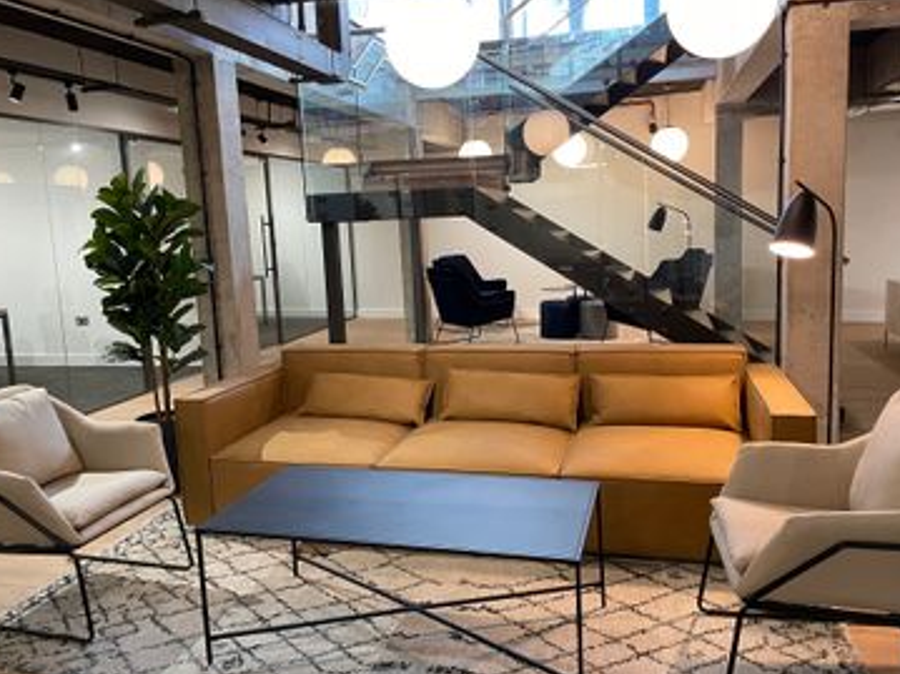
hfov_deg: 61.7
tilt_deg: -7.7
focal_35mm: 29
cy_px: 318
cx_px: 469
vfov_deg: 48.2
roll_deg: +2.8
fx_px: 754
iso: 200
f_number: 1.6
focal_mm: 4.2
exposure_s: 1/60
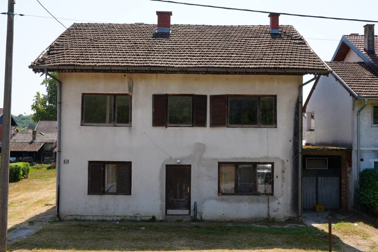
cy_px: 126
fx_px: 403
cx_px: 189
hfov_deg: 50.2
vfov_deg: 34.7
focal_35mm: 38
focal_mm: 25.6
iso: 100
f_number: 8
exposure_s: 1/125
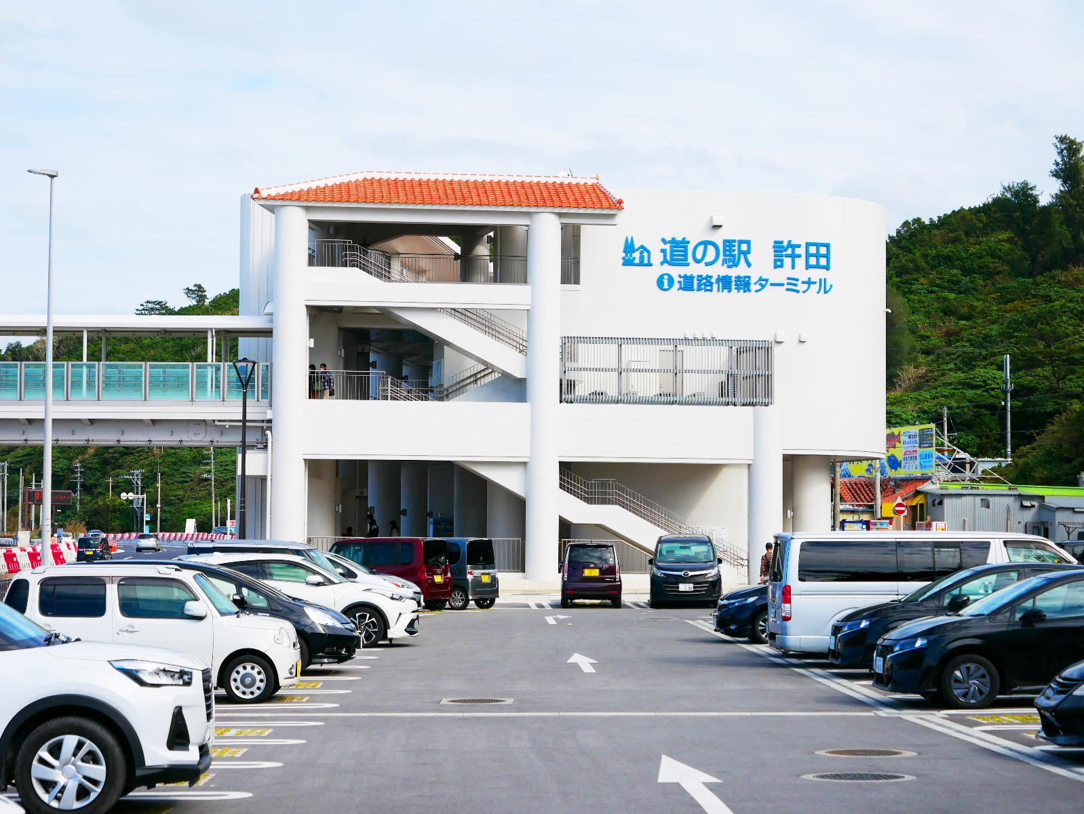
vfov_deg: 18.4
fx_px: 2506
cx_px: 542
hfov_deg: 24.4
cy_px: 407
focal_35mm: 80
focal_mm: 40
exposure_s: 1/2500
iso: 200
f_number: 3.9
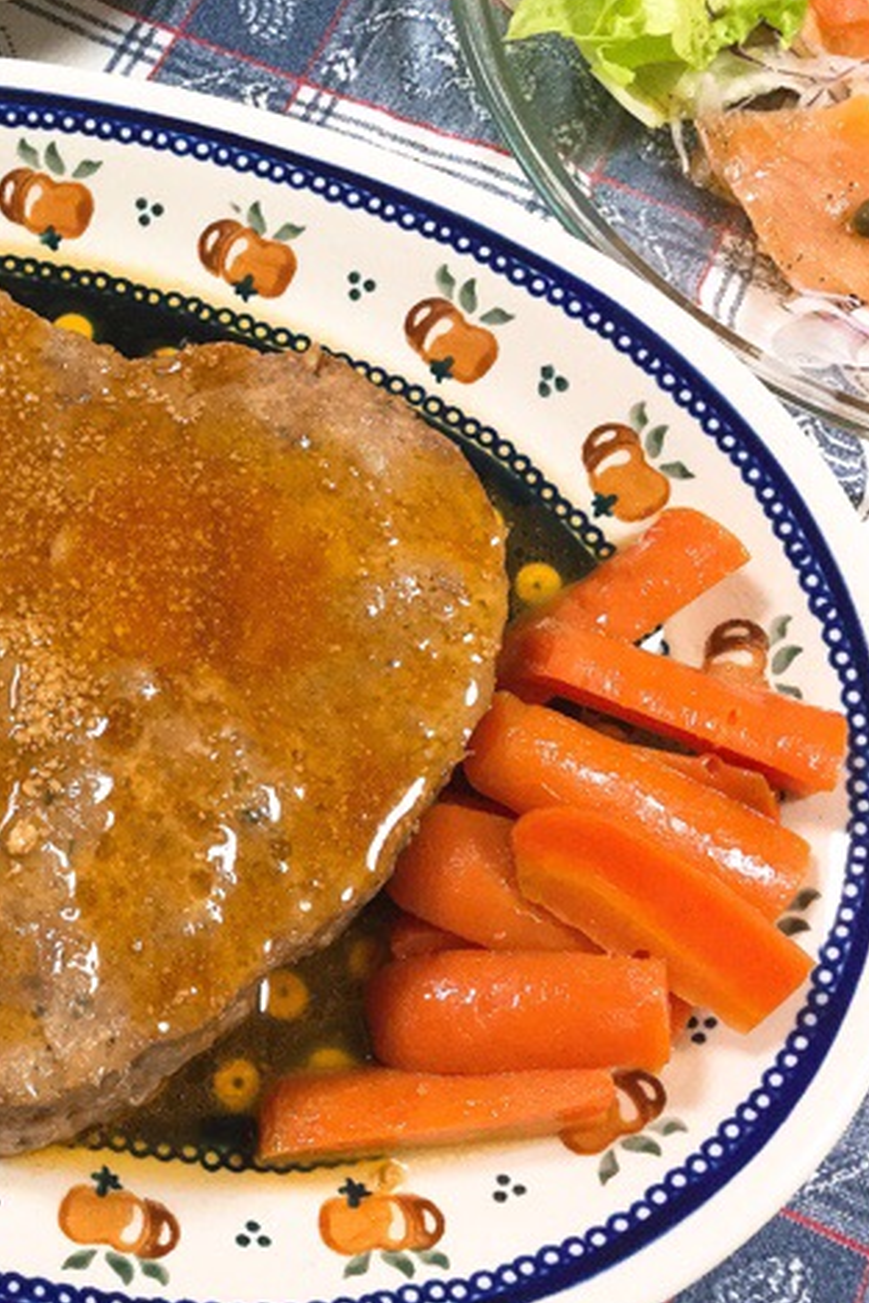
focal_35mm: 44
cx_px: 14
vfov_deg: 44.5
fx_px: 1592
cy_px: 656
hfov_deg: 28.7
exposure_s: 1/30
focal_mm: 3.3
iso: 100
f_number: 2.4
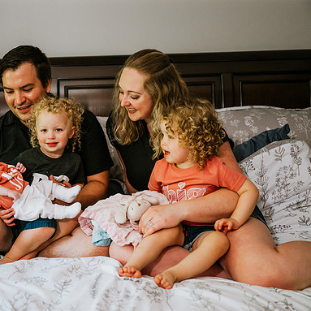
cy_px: 156
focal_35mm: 45
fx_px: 457
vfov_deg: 37.6
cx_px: 97
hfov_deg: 37.0
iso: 1000
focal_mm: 35
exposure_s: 1/250
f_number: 2.8
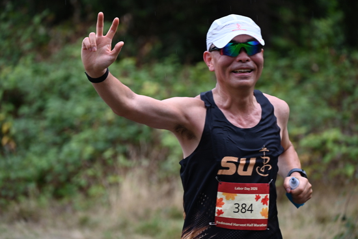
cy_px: 120
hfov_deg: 10.3
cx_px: 179
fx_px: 1989
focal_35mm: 200
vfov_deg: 6.9
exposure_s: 1/250
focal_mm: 200
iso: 560
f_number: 6.3
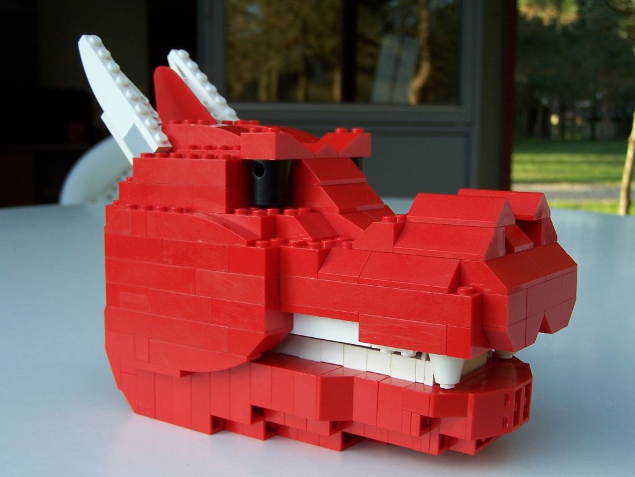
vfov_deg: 28.6
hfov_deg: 37.5
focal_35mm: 51
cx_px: 318
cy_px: 238
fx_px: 936
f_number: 3
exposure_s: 1/180
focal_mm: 8.5
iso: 80
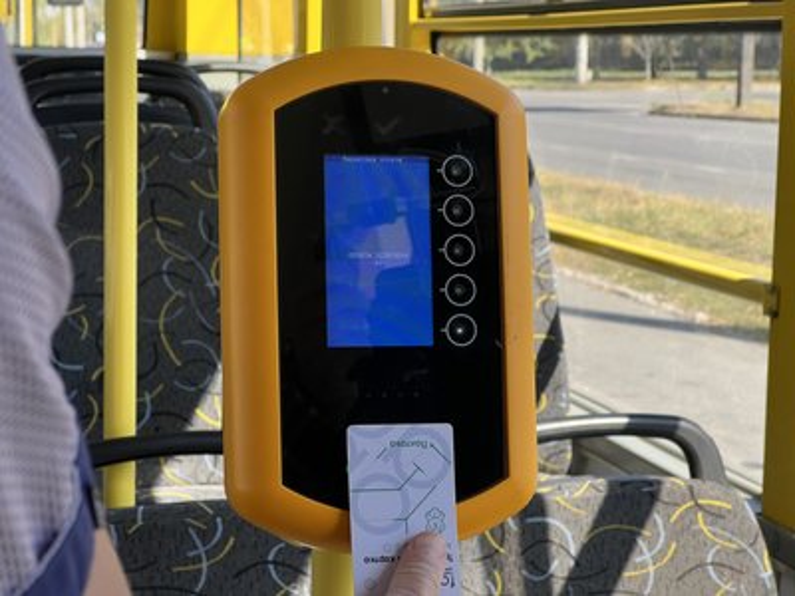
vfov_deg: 19.1
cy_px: 298
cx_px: 398
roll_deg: +0.1
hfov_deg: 25.3
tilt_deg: -6.8
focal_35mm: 77
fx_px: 1768
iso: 32
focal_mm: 9
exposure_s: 1/99
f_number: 2.8
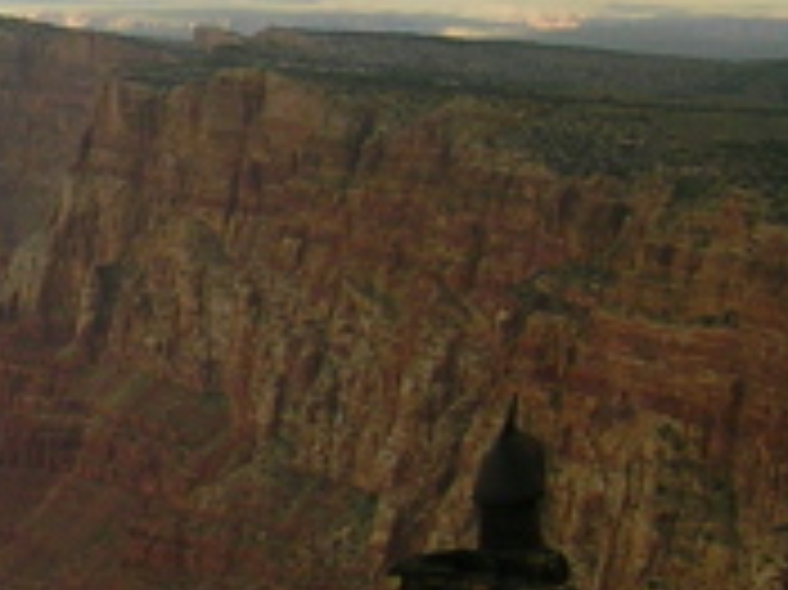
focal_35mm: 139
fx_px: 3162
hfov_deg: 13.3
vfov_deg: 10.7
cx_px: -419
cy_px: 234
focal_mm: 5.8
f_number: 2.8
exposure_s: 1/513
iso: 50
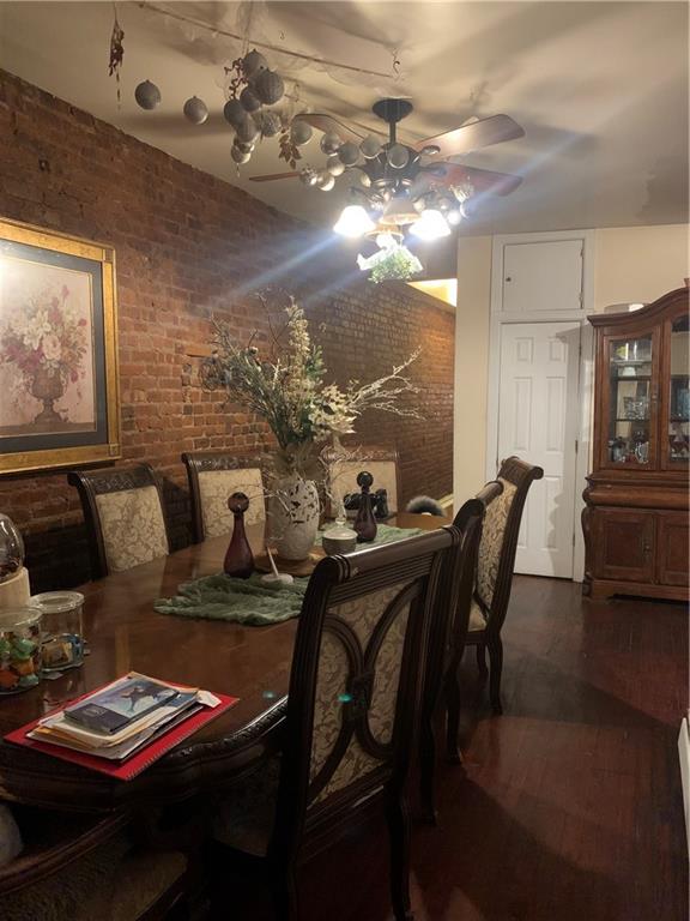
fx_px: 691
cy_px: 460
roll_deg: +0.4
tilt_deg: -4.9
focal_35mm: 26
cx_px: 345
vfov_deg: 67.3
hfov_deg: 53.1
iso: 800
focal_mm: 4.25
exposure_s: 1/30
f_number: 1.8
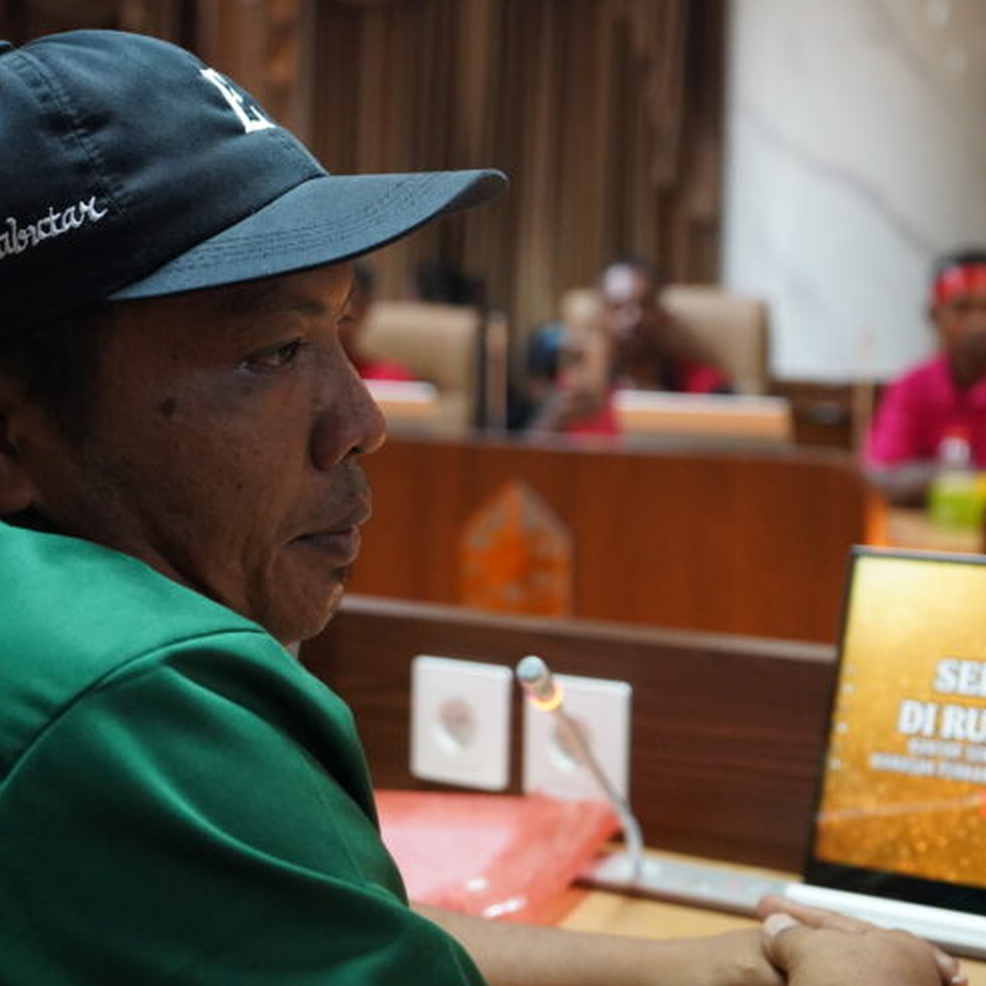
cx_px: 471
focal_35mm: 71
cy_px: 490
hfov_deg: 24.3
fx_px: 2288
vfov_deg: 24.3
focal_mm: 55
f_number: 5
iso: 10000
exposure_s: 1/160
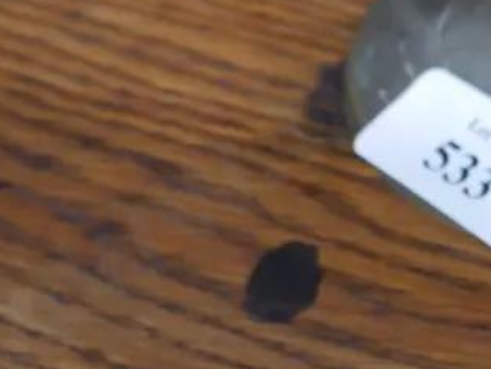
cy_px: -123
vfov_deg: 12.1
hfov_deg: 15.7
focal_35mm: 119
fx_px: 1689
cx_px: 630
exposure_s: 1/60
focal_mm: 18
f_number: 4
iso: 800
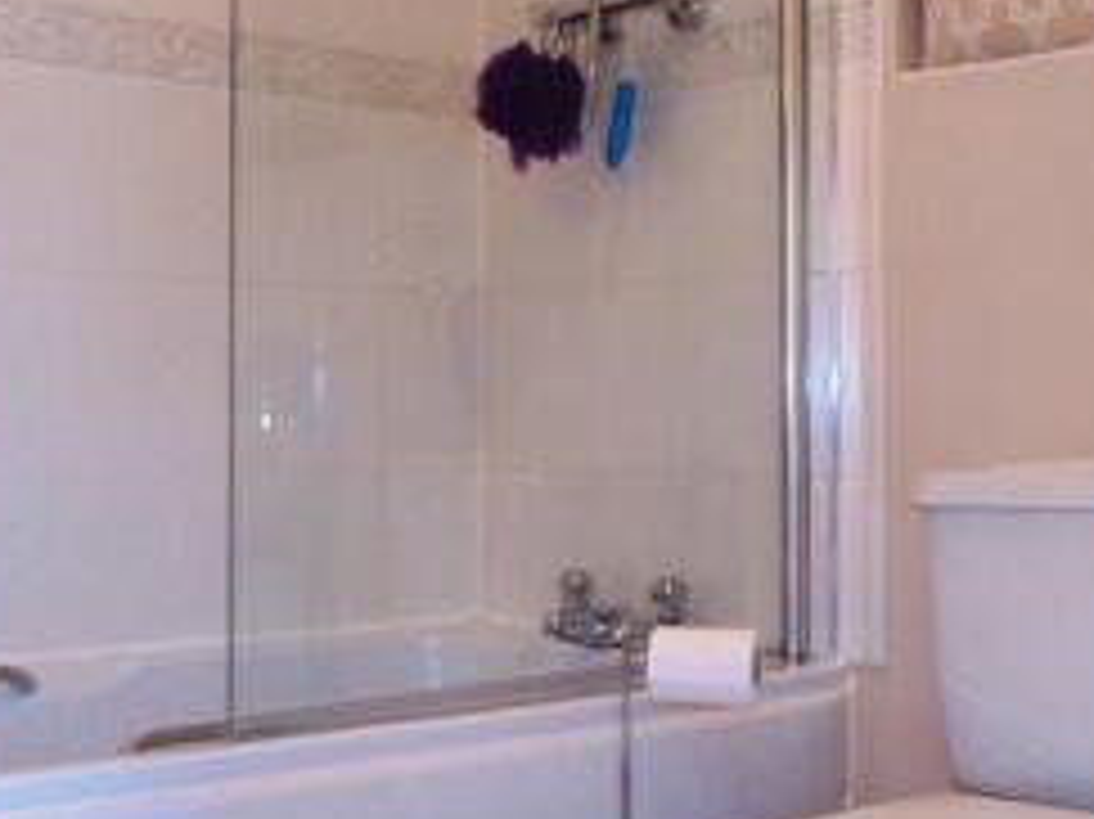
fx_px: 1895
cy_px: 353
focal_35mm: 60
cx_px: 817
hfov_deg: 31.6
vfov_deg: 24.4
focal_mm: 4.5
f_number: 3
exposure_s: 1/30
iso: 200
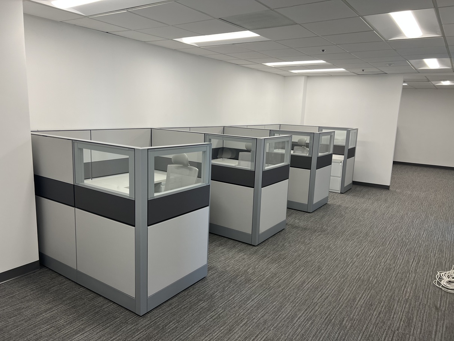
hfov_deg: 67.3
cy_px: 170
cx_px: 227
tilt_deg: -12.0
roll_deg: -2.1
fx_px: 341
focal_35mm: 26
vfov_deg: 53.1
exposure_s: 1/120
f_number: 1.5
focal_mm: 5.7
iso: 40
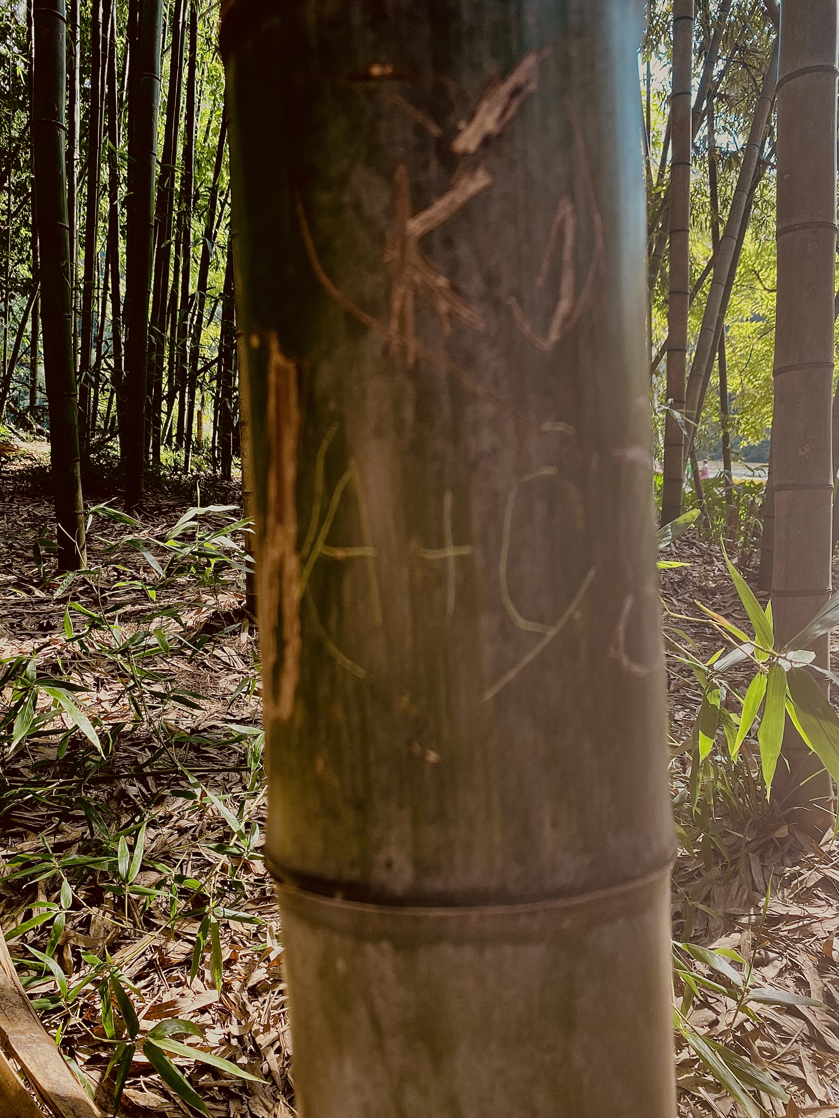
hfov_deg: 53.1
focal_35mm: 26
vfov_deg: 67.3
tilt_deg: -7.1
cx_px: 420
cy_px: 559
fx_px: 840
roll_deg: -1.5
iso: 32
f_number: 1.8
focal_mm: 4.25
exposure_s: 1/122
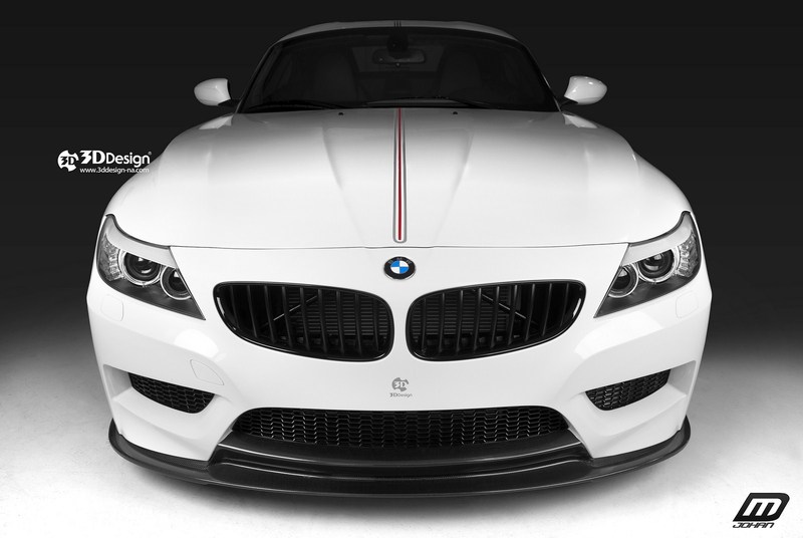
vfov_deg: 38.5
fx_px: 771
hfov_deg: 55.0
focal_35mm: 34
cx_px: 402
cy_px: 269
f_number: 7.1
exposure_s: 1/30
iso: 100
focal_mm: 23
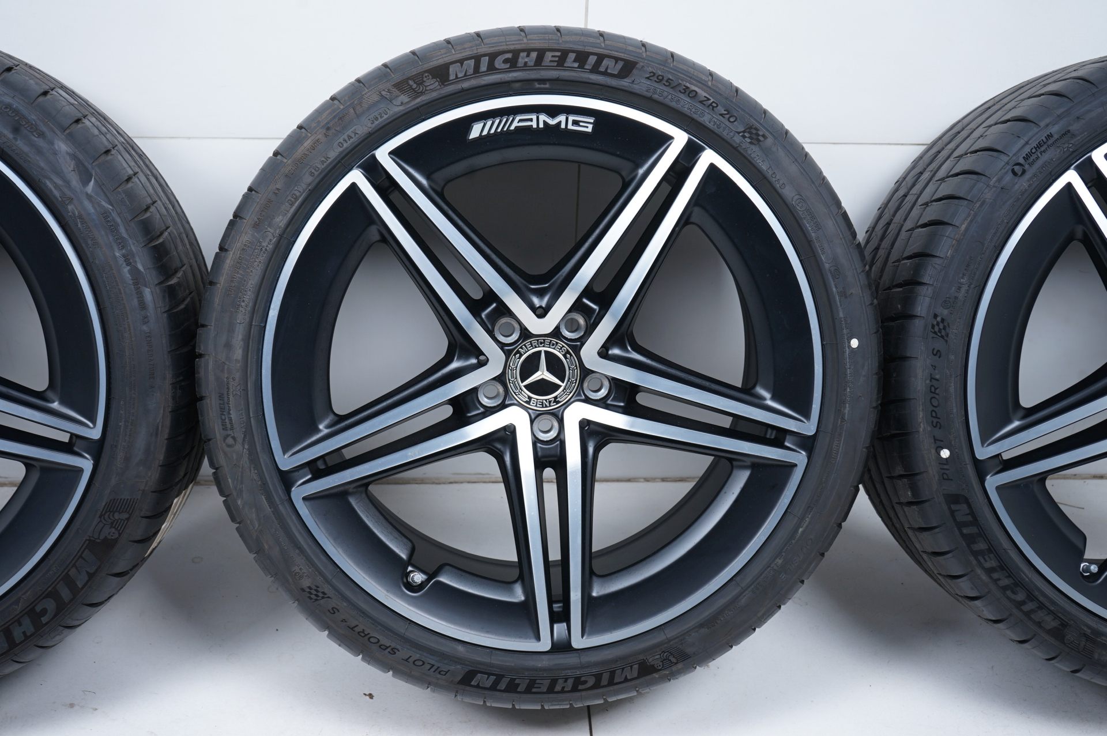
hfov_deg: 43.6
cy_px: 368
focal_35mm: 45
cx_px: 554
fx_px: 1383
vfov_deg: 29.8
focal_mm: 45
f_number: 7.1
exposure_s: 1/125
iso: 250
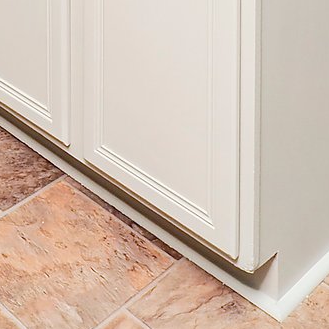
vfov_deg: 16.1
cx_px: 13
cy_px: -370
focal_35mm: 77
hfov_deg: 21.8
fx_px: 828
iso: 100
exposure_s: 1/160
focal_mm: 7
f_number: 5
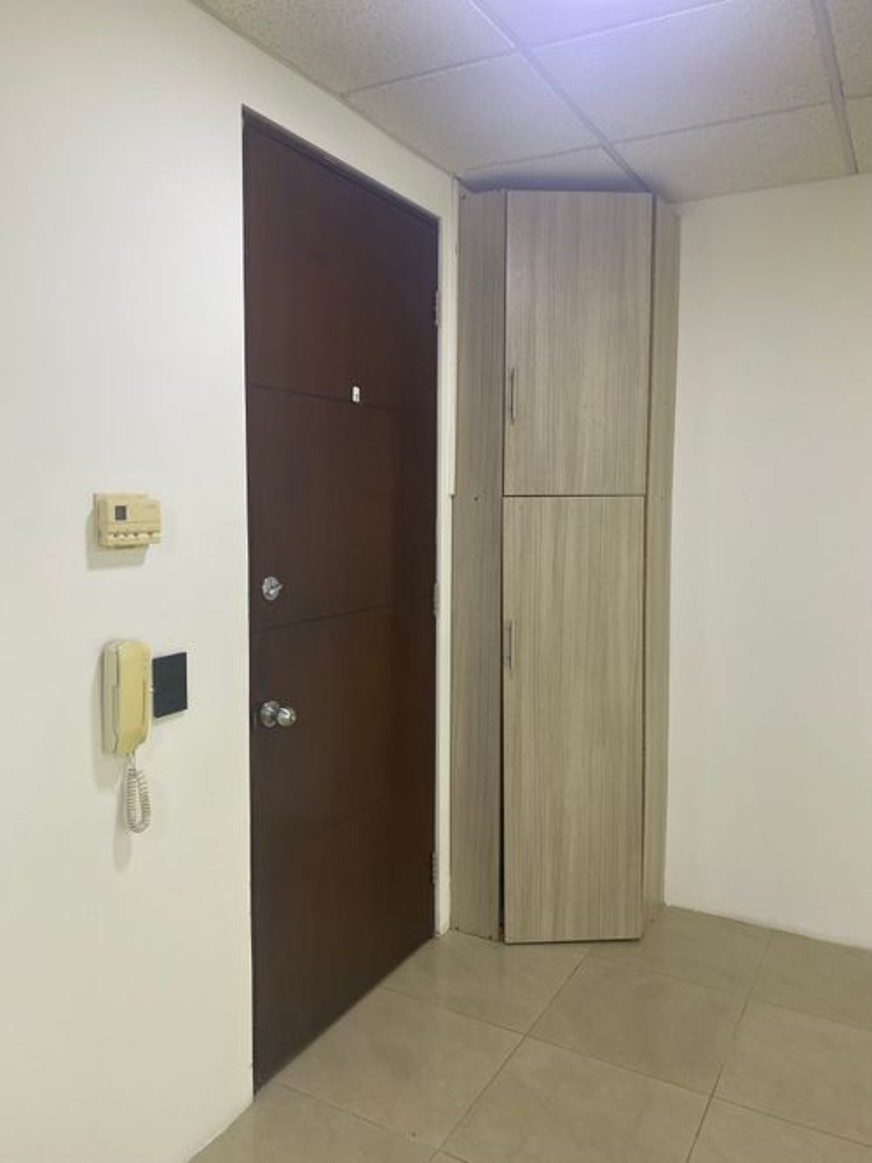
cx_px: 436
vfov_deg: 67.3
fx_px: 874
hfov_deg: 53.0
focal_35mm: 26
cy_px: 582
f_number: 1.8
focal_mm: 4.25
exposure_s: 1/60
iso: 80
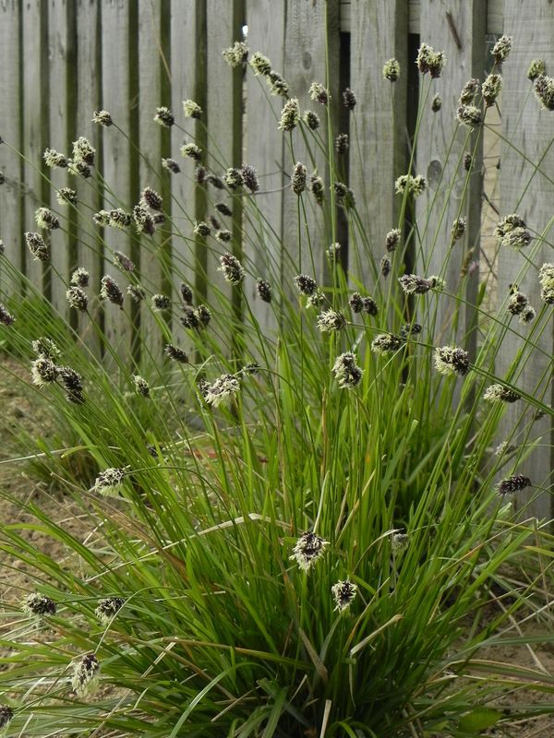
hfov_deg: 19.6
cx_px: 277
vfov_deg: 26.0
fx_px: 1600
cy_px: 369
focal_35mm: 75
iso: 160
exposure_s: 1/320
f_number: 4.5
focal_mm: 13.4
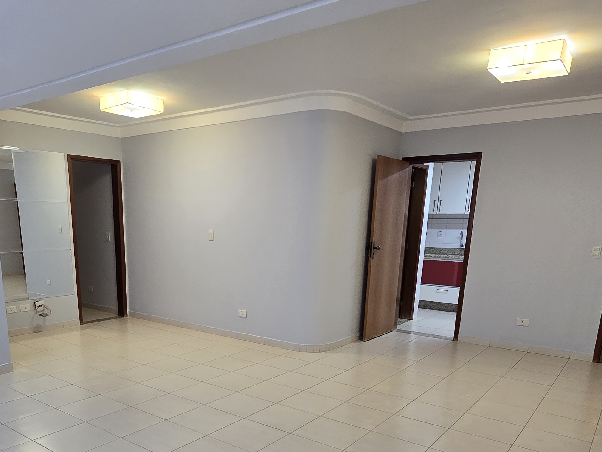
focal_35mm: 26
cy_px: 366
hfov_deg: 66.6
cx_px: 239
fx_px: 452
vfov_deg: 49.7
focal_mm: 2.2
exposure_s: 1/60
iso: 160
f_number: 2.2
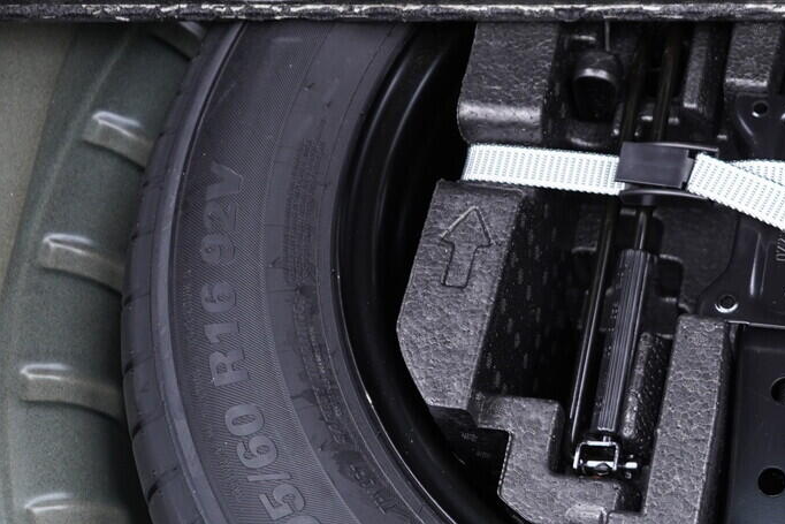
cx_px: 772
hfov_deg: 25.4
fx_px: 1657
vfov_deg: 17.9
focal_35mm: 76
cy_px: 359
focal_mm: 24
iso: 400
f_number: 2.8
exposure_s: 1/40
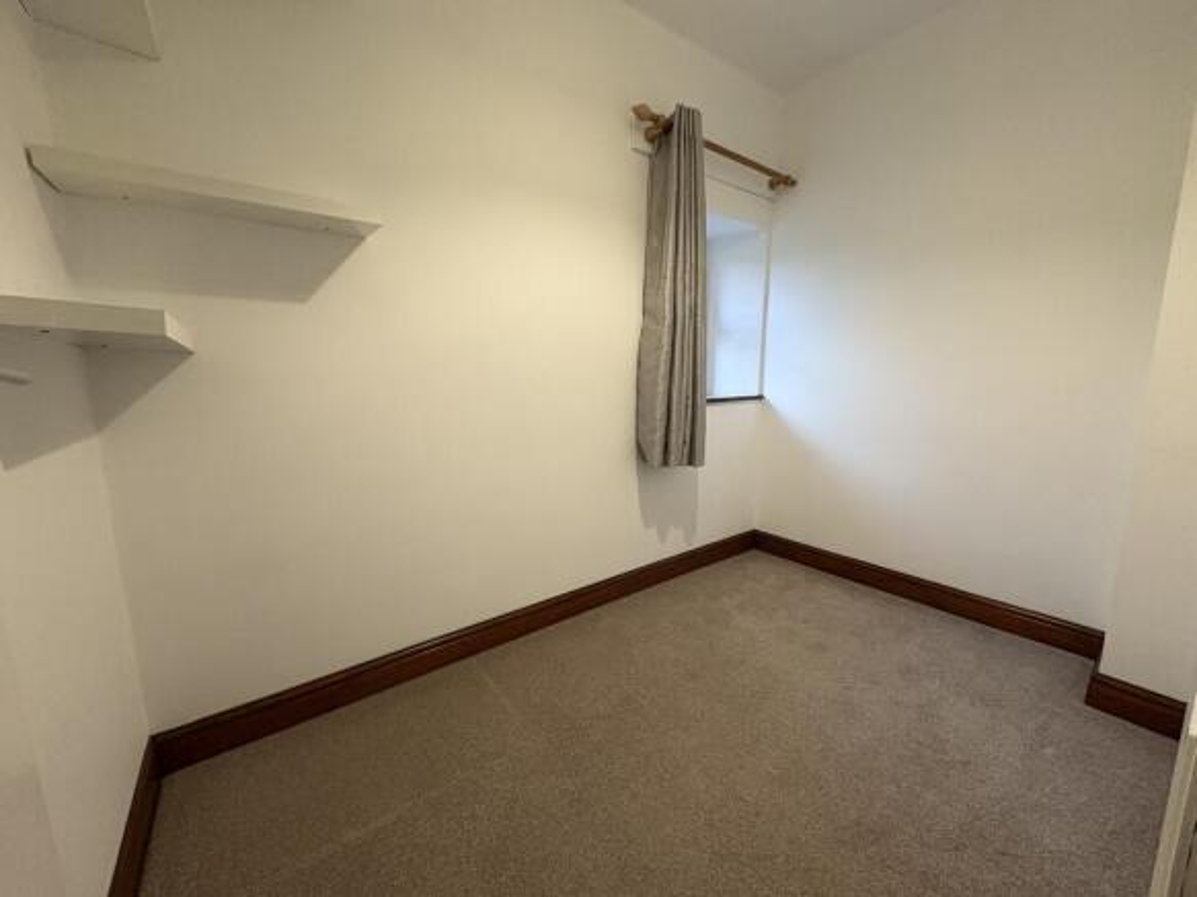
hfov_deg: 102.1
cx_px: 598
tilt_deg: -7.9
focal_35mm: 14
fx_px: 484
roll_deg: +1.0
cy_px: 448
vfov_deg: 85.7
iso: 250
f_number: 2.2
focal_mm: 2.22
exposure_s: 1/50
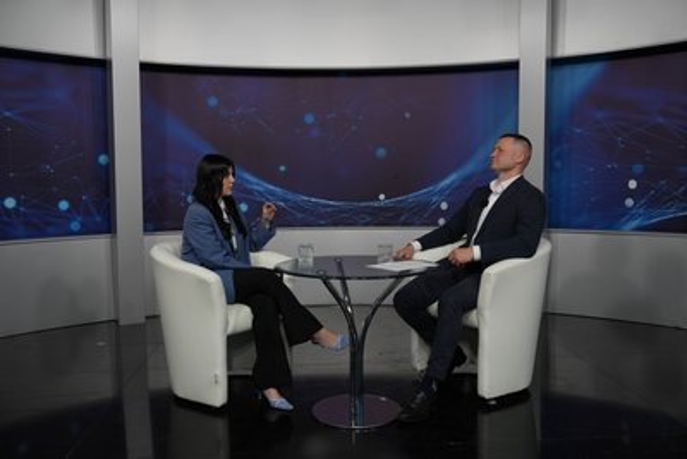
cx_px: 344
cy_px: 230
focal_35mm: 33
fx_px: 630
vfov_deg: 40.0
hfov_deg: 57.2
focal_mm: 33
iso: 500
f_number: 2.8
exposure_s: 1/250
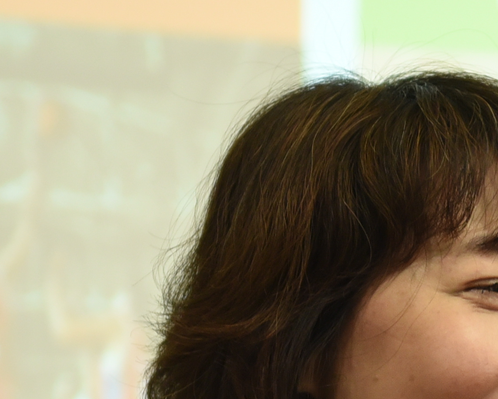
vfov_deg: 5.5
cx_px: 763
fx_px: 4142
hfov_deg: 6.8
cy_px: 562
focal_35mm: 281
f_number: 2.8
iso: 1250
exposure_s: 1/250
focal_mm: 56
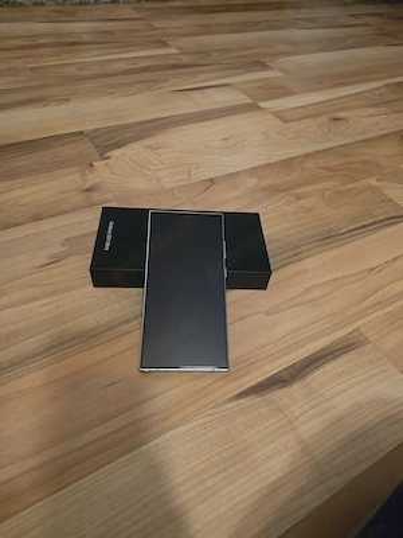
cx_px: 202
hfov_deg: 58.9
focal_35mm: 23
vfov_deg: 73.9
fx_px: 357
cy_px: 269
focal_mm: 6.25
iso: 1600
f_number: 1.7
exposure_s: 1/100
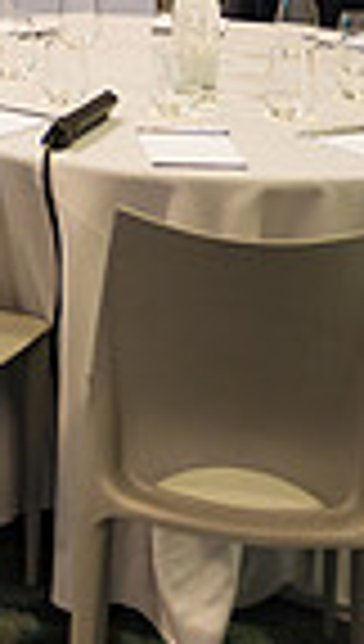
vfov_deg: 18.3
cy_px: -186
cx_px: -443
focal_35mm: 109
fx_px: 1860
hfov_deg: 10.1
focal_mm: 24
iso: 1600
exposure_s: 1/200
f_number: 3.2
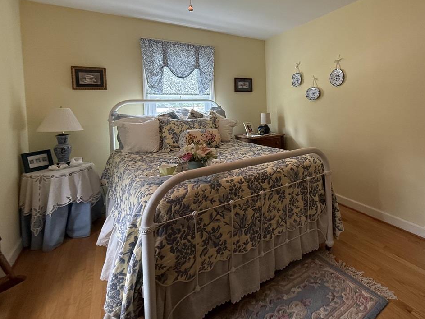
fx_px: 233
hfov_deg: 82.6
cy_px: 114
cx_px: 273
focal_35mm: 19
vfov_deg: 67.3
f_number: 2.2
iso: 320
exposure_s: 1/120
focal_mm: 2.22
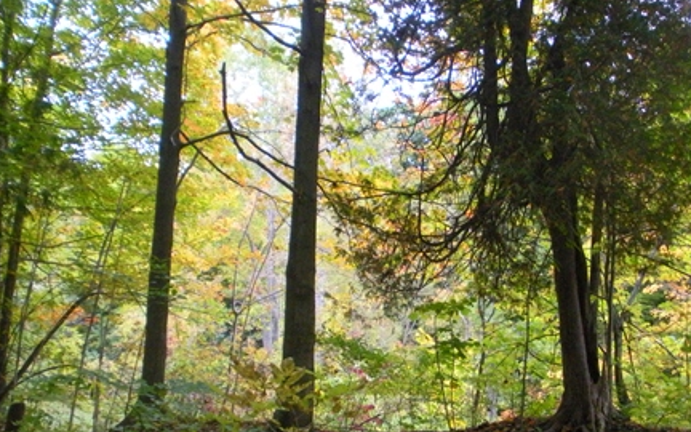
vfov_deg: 24.4
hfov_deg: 38.0
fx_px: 998
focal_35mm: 53
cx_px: 417
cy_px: 256
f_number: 3.5
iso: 412
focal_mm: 6.3
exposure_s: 1/126
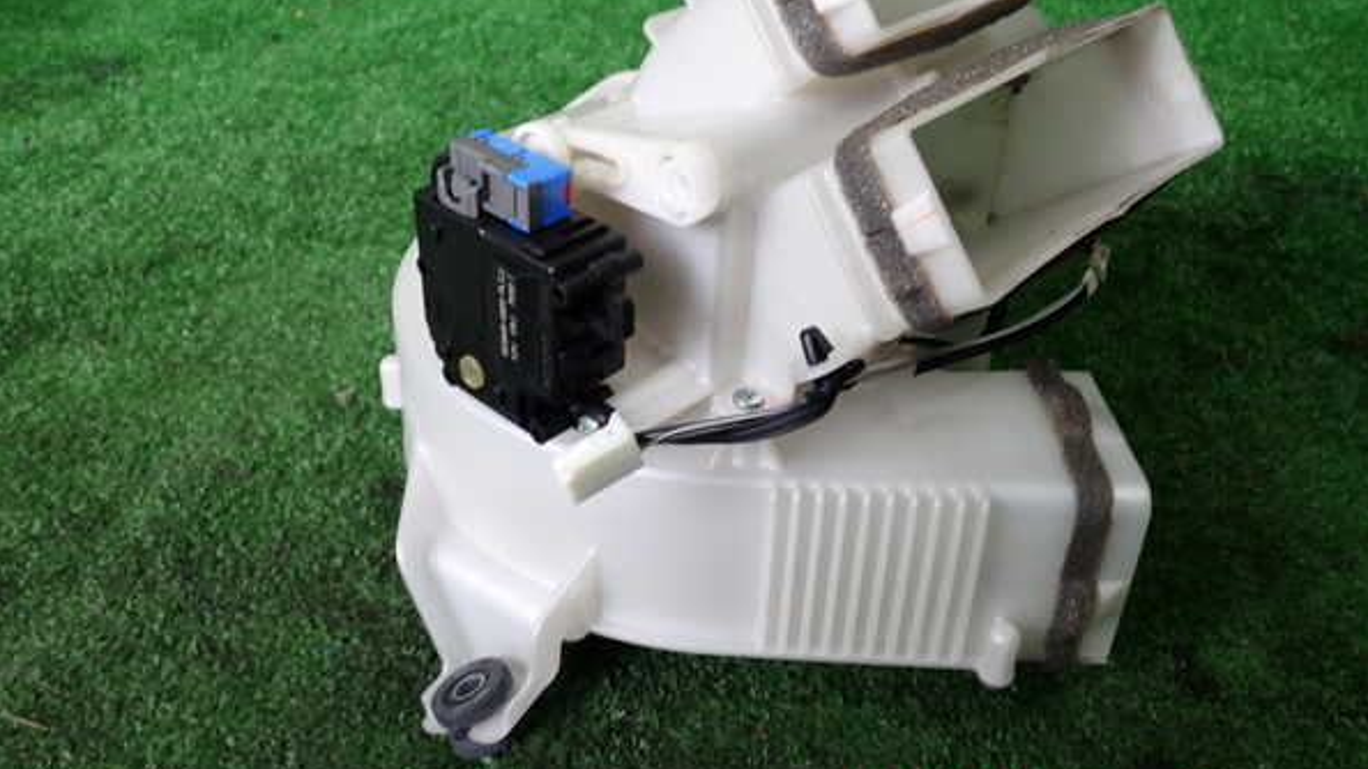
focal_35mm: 33
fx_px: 1197
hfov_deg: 59.5
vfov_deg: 35.6
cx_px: 686
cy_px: 325
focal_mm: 5.4
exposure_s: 1/40
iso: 200
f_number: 2.3
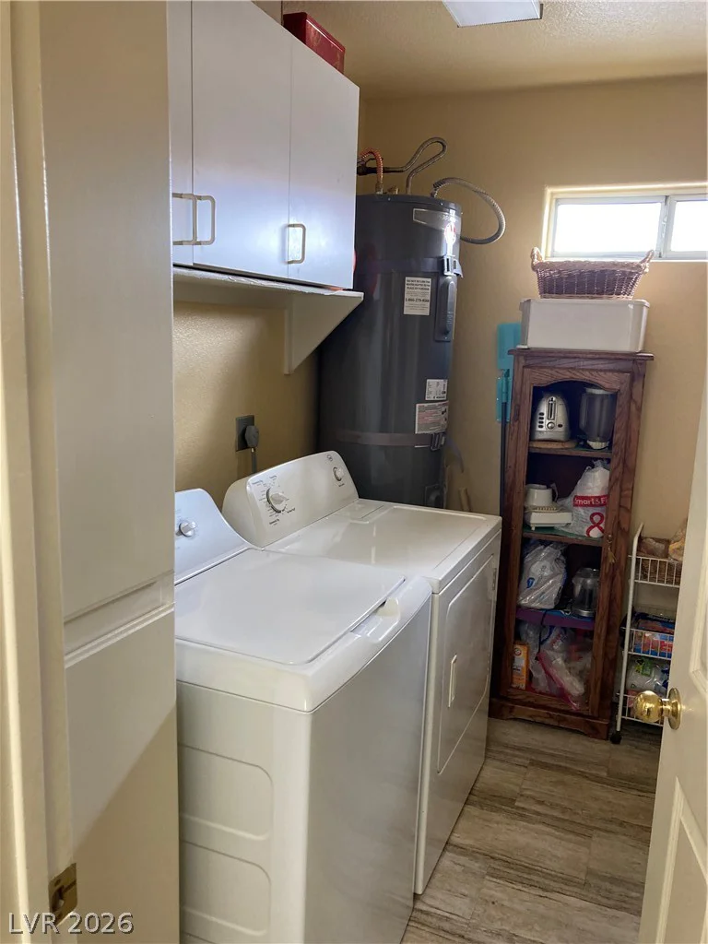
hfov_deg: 49.7
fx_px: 764
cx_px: 354
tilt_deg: -6.4
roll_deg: -2.0
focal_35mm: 28
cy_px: 472
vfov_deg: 63.4
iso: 125
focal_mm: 3.99
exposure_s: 1/60
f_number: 1.8
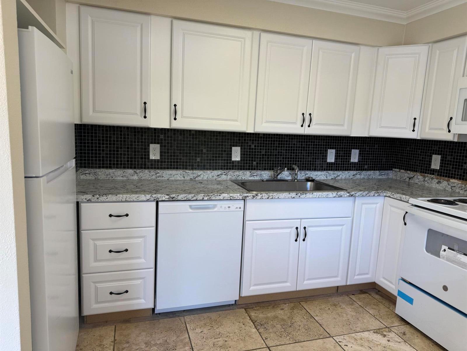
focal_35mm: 24
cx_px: 234
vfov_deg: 56.8
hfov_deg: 71.6
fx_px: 324
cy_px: 176
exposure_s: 1/120
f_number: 1.78
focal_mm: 6.76
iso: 80
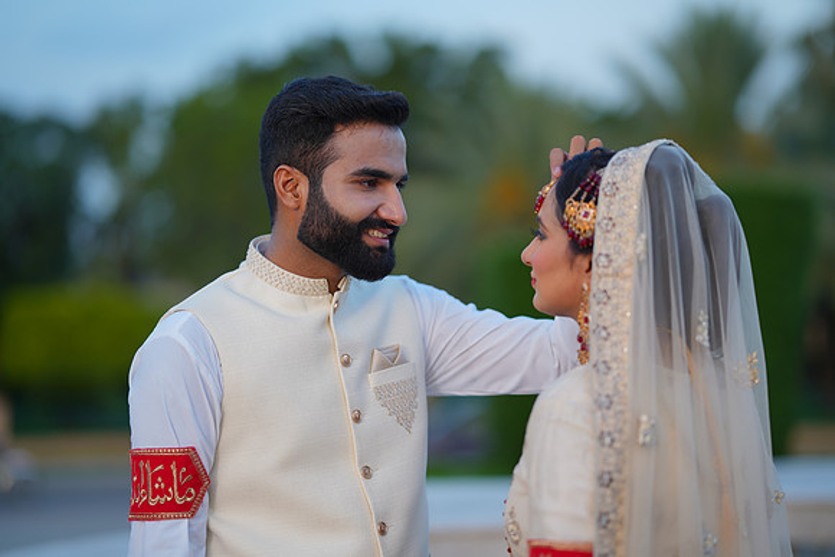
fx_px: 1972
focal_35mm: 85
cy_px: 278
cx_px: 418
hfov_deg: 23.9
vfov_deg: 16.1
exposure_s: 1/400
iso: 50
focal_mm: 85
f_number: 1.4
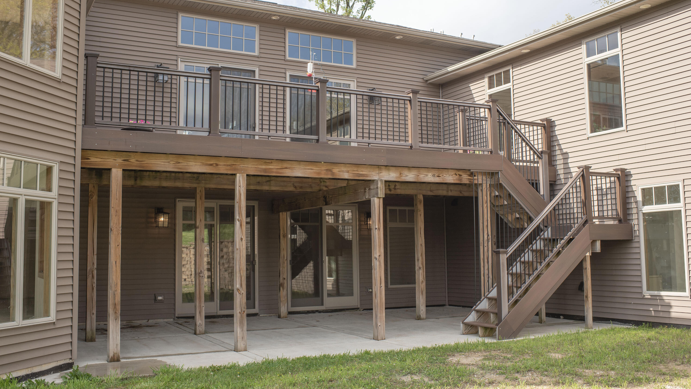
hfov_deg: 54.0
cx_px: 346
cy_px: 191
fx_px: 678
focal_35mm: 37
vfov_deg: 32.0
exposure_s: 1/640
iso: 160
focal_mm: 35
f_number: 5
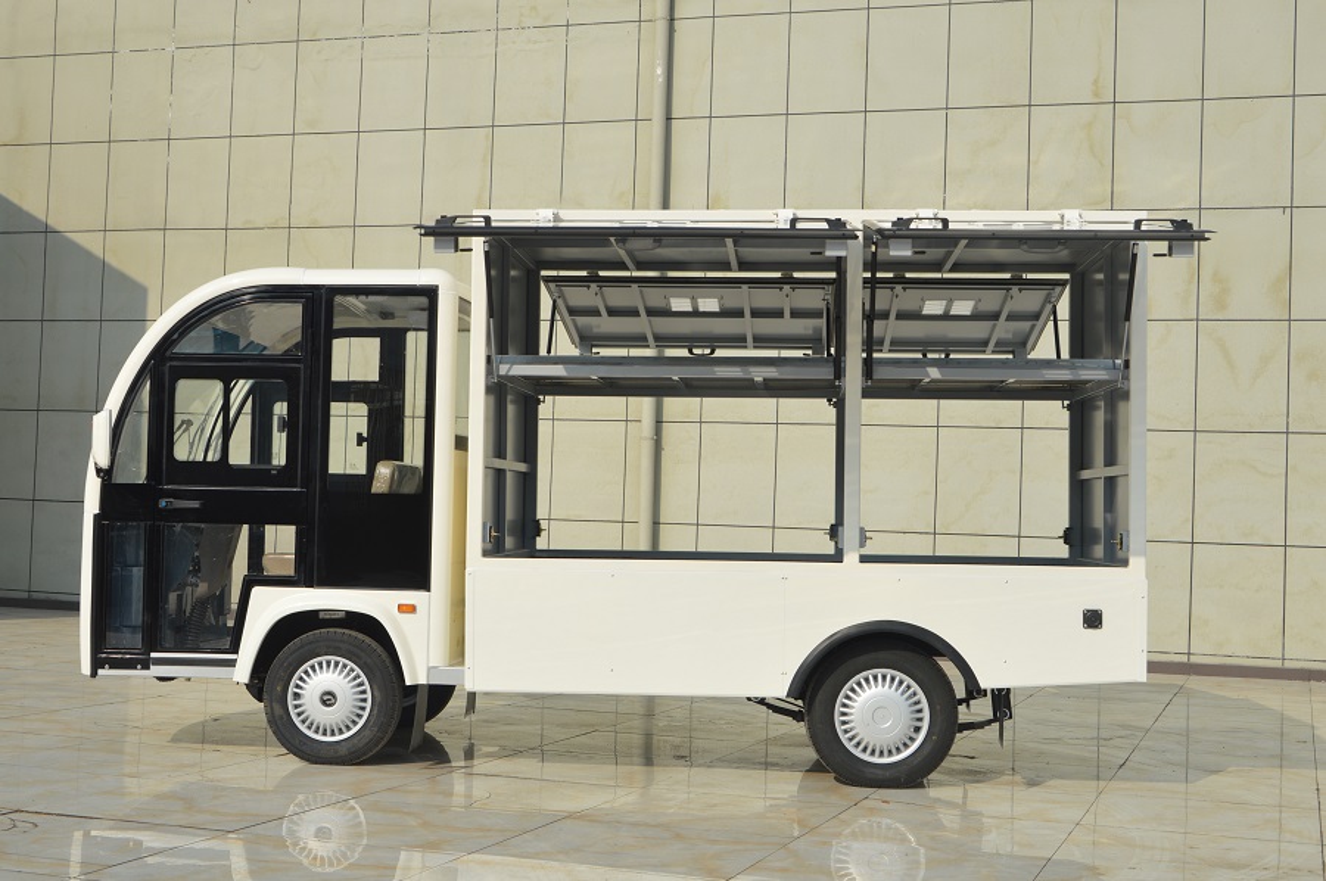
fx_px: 1766
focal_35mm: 48
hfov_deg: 41.2
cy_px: 440
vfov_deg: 28.0
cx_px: 663
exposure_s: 1/320
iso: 100
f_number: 9
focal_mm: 32
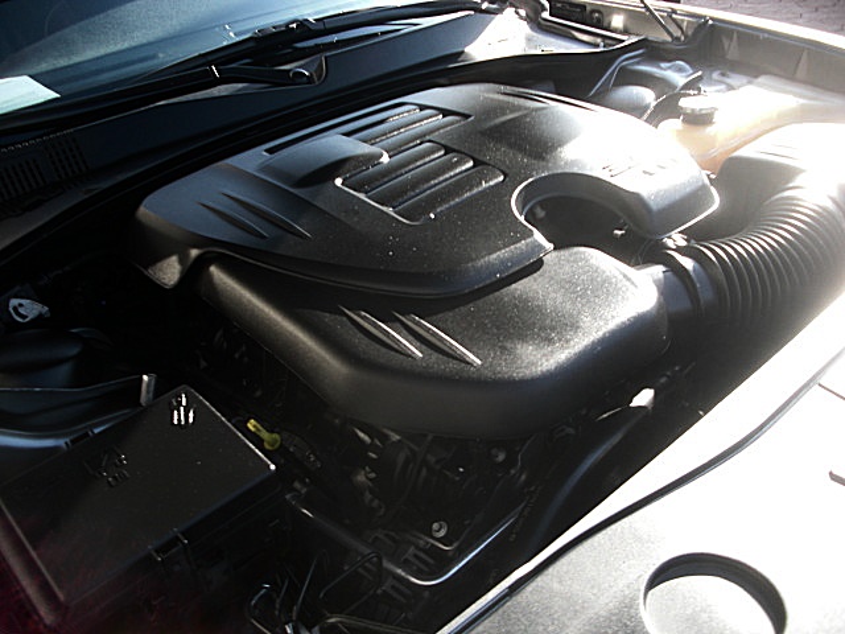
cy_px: 317
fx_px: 879
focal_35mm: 36
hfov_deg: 51.4
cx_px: 422
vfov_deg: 39.7
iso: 50
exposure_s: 1/125
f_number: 2.8
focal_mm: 6.3
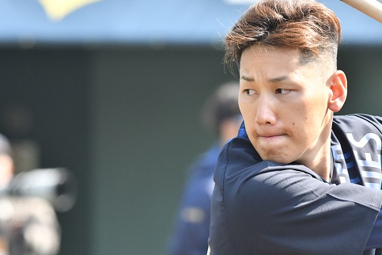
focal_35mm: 671
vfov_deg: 2.0
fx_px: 7119
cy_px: 151
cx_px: 262
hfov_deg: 3.1
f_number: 6.3
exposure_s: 1/1250
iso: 1250
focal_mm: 300
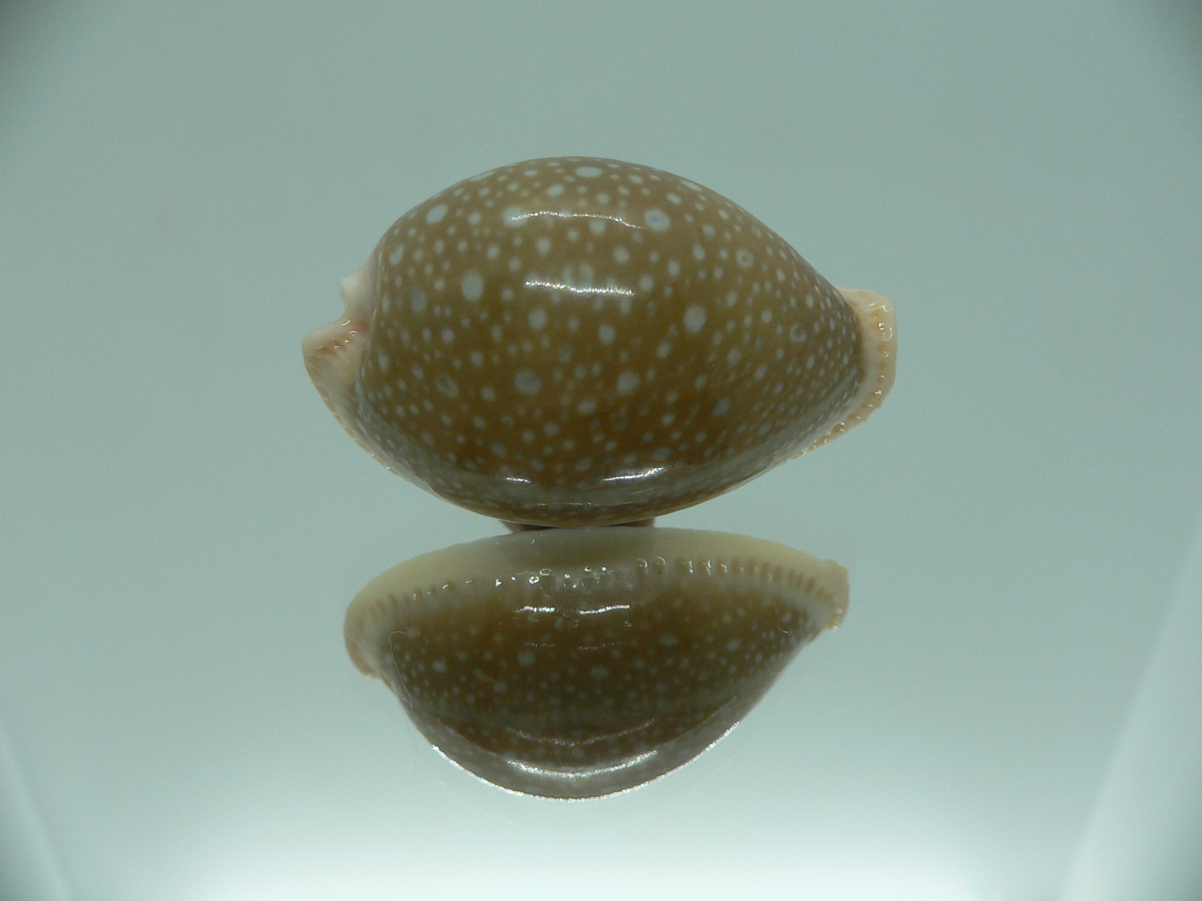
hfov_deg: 52.6
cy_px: 450
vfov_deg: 40.7
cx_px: 601
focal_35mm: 35
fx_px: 1215
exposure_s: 1/60
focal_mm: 4.6
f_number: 2.8
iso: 80
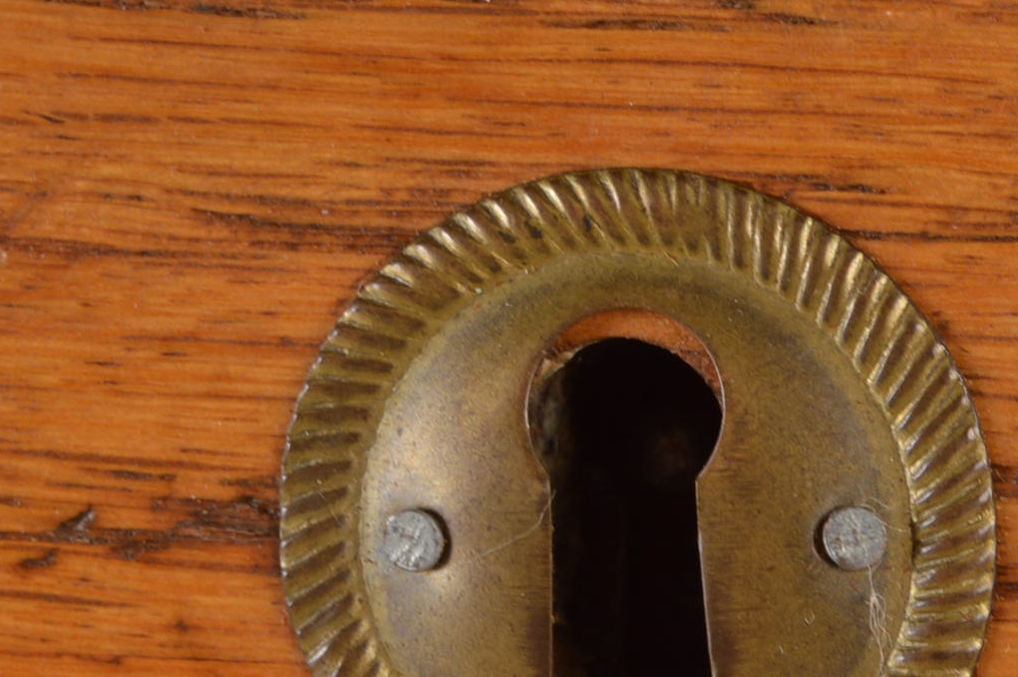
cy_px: 386
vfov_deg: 5.6
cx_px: 679
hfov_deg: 8.4
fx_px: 6908
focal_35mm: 244
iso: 100
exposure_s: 1/125
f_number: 13
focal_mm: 55
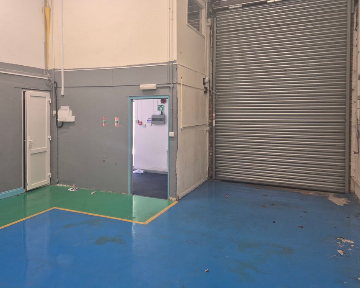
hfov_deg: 60.2
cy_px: 117
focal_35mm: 29
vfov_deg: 49.7
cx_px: 156
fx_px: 309
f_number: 1.8
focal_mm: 5.4
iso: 160
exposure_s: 1/100
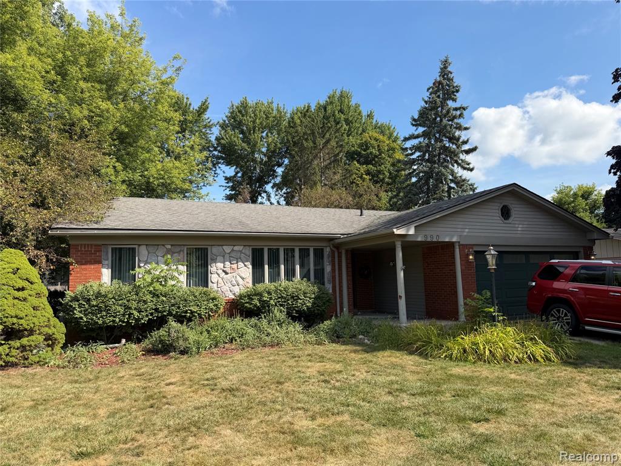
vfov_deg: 56.8
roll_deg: +1.2
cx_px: 310
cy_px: 233
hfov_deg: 71.6
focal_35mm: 24
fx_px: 431
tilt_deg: +5.4
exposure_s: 1/2907
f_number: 1.78
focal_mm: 6.76
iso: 80
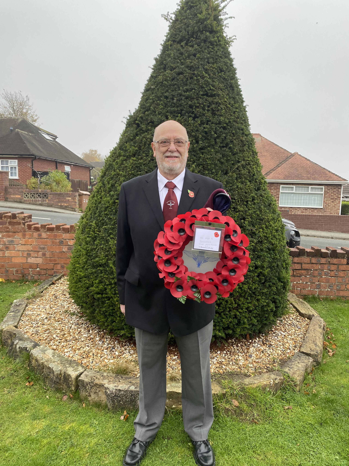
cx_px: 174
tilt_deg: -6.6
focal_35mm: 26
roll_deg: -1.0
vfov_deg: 67.3
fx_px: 350
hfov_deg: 53.1
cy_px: 233
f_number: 1.8
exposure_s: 1/121
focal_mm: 4.25
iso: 100
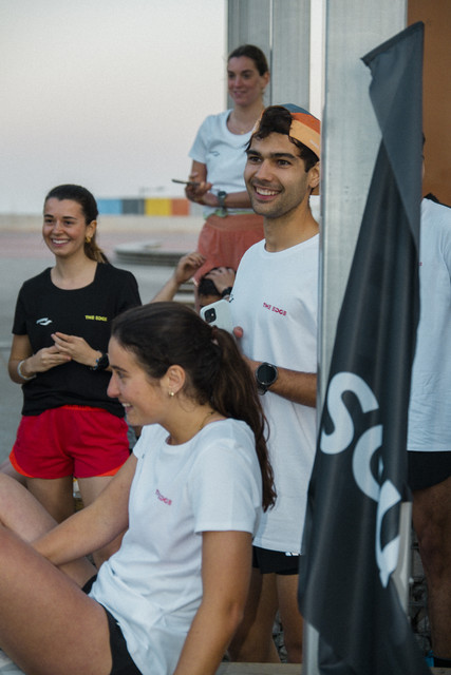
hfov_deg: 16.5
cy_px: 338
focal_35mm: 83
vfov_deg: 24.5
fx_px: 1559
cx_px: 226
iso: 640
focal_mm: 55
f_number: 2.8
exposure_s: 1/400
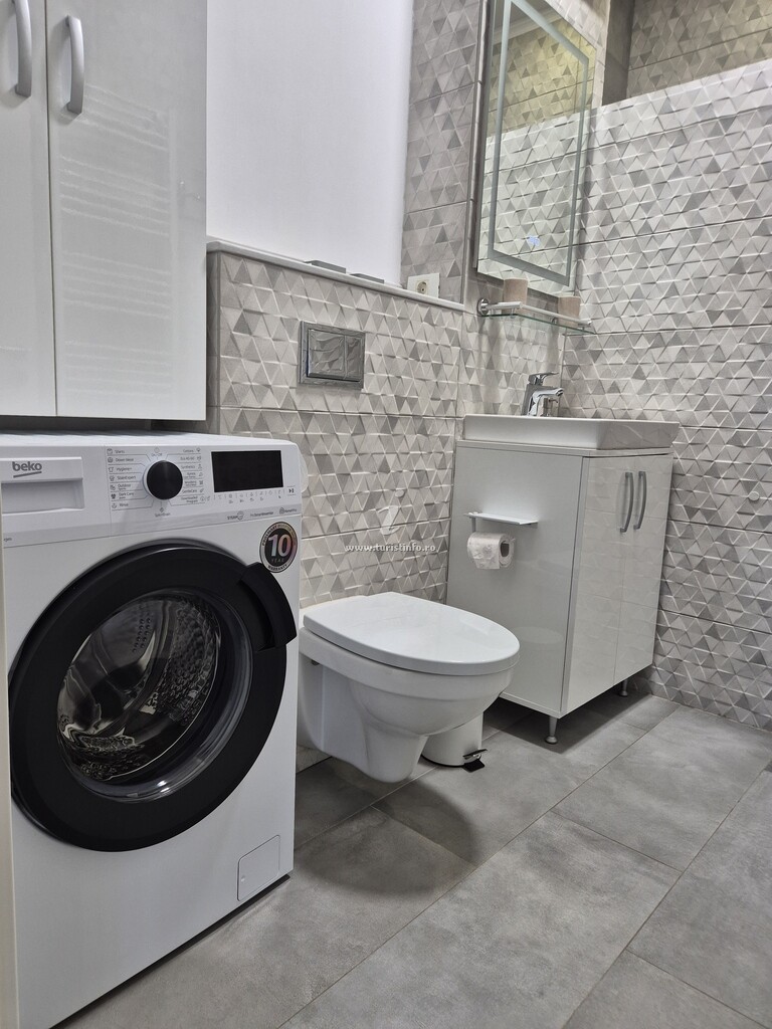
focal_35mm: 23
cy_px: 514
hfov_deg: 58.9
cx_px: 386
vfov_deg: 73.9
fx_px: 684
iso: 160
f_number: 1.8
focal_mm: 5.4
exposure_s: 1/100
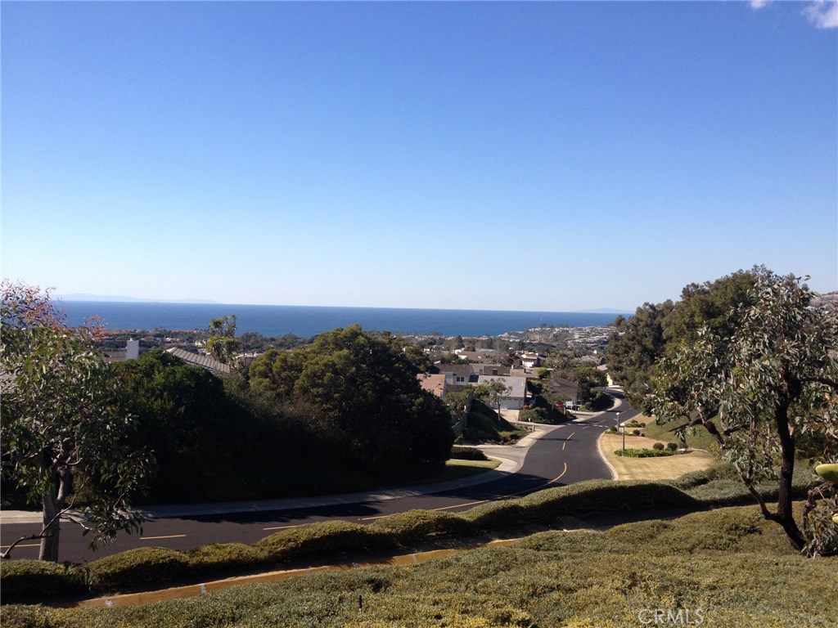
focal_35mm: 35
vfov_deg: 40.7
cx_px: 419
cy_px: 314
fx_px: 847
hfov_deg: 52.6
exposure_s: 1/1381
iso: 64
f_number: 2.4
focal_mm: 4.28
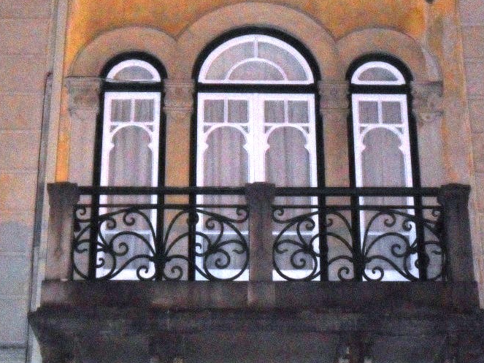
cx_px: 270
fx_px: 1230
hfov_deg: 22.2
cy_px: 201
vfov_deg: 16.8
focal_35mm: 88
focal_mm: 10.1
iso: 400
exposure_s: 1/60
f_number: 4.3
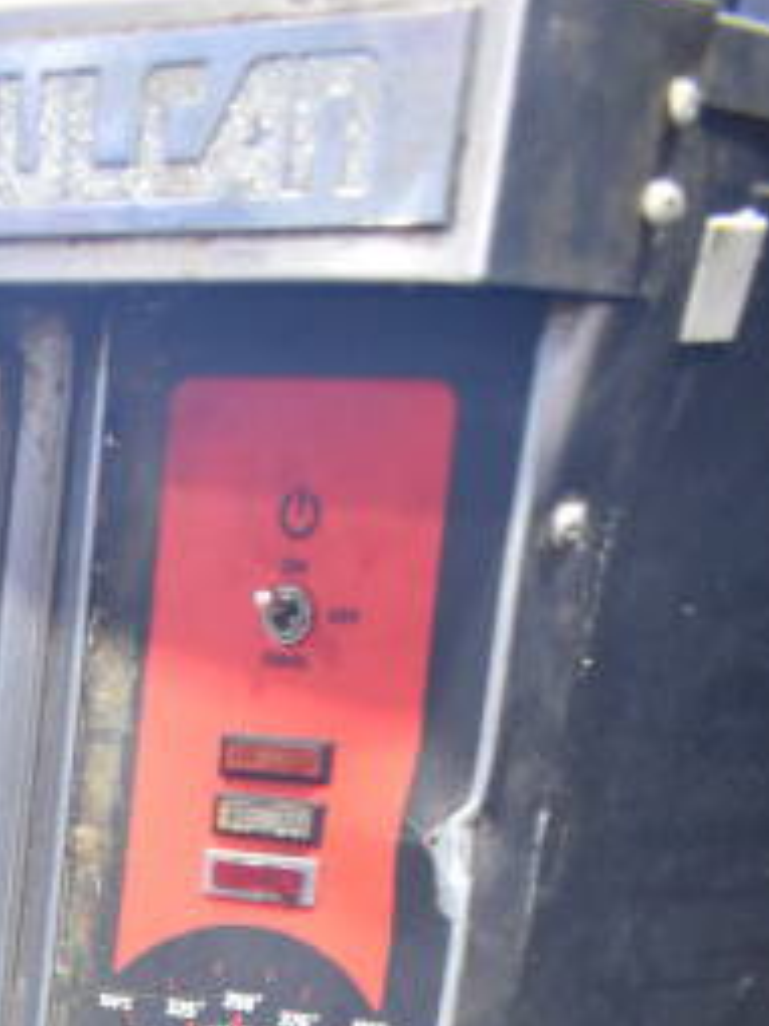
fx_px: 2757
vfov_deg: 17.7
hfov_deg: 14.6
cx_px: -455
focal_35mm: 93
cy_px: 1754
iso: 1600
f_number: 3.5
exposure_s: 1/50
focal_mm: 18
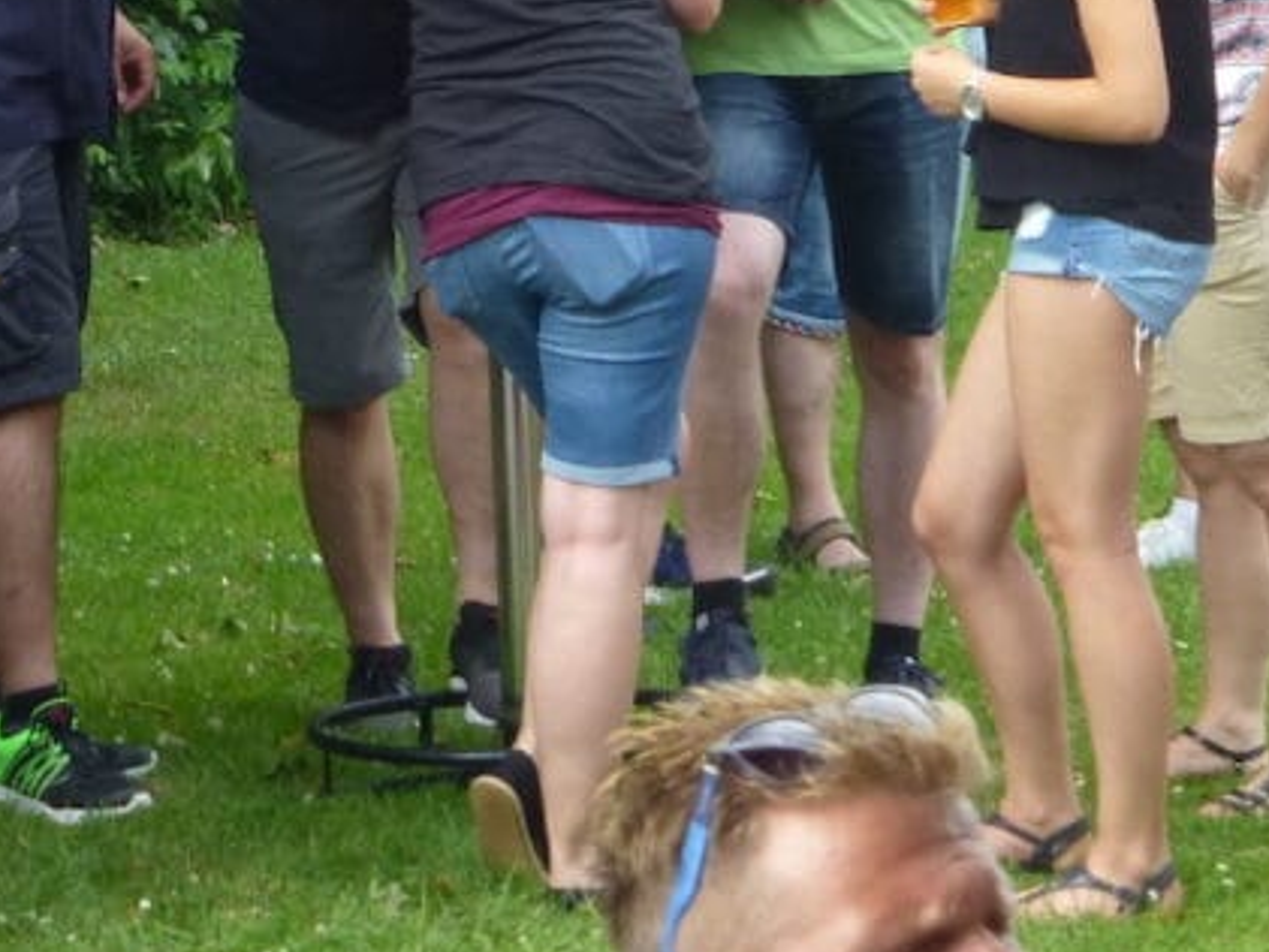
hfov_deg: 8.4
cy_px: -166
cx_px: 175
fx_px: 8654
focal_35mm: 236
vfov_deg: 6.3
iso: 200
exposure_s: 1/160
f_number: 5.2
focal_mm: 16.1
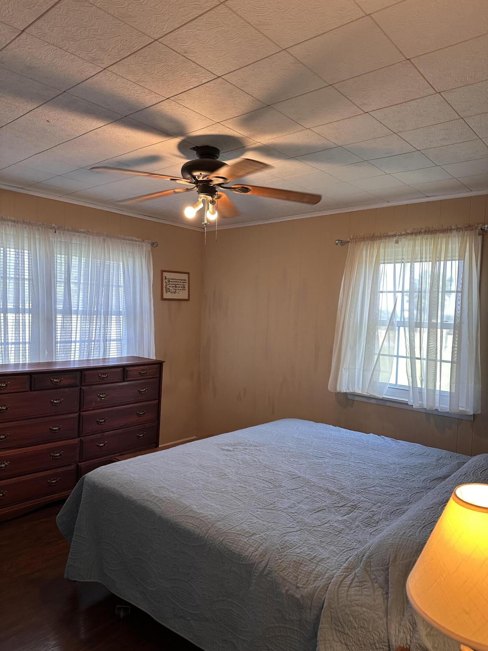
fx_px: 451
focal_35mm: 24
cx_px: 244
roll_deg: -2.1
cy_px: 326
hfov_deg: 56.8
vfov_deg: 71.6
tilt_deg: -0.5
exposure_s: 1/120
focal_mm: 6.86
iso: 160
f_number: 1.78
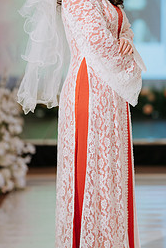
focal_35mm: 154
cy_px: 96
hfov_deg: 8.9
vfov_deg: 13.3
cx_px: 100
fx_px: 1062
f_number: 1.4
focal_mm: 85
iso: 800
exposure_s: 1/500
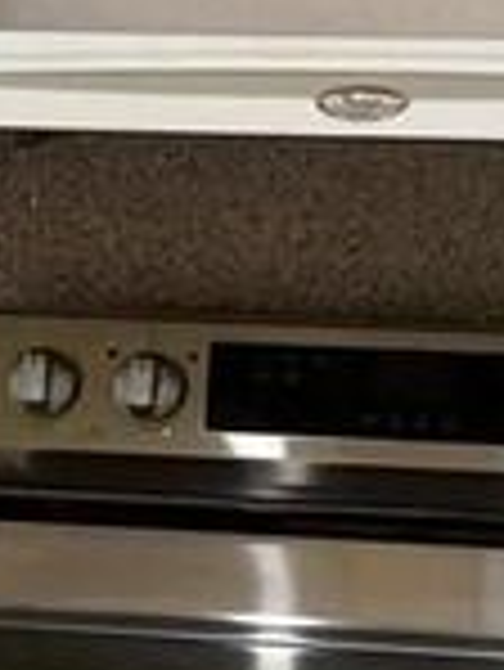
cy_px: 353
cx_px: 234
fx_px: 2656
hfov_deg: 10.8
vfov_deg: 14.4
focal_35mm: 137
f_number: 1.78
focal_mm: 6.76
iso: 160
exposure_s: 1/60
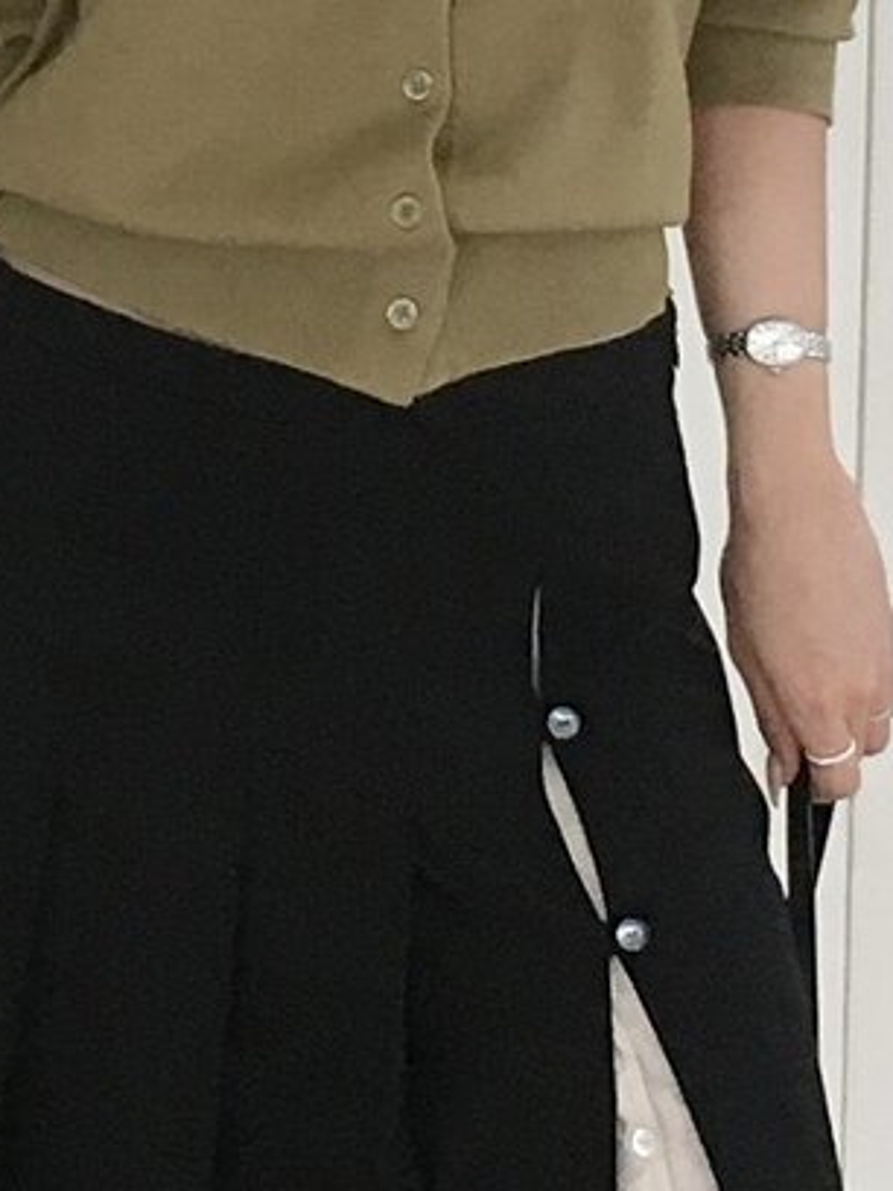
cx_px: 327
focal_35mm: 142
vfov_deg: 13.8
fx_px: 4884
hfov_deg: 10.4
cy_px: 163
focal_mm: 4.15
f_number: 2.2
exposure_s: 1/30
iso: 40
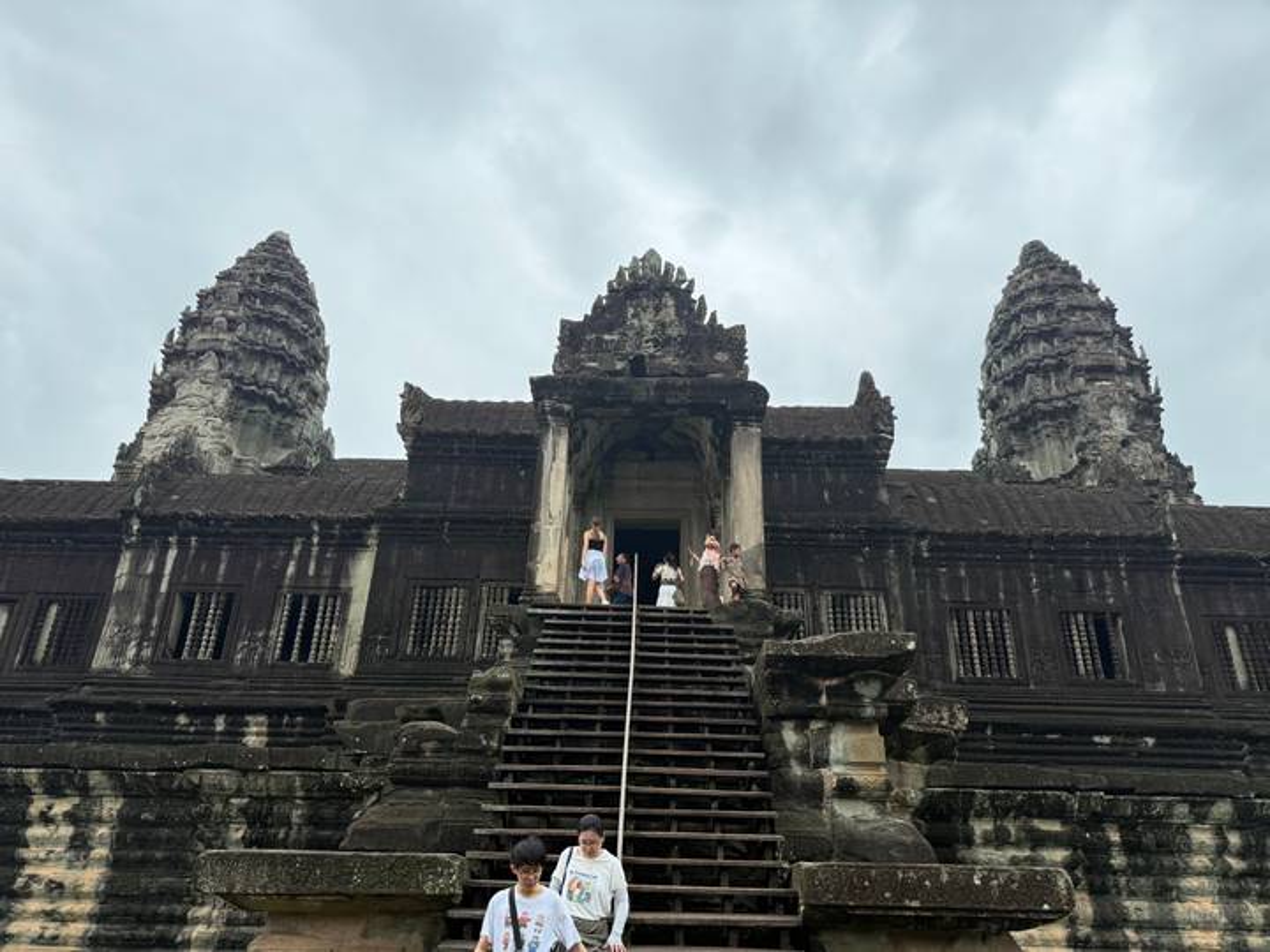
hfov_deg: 71.6
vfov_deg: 56.8
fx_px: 881
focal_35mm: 24
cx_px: 635
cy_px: 476
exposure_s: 1/2169
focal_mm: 6.76
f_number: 1.78
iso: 80
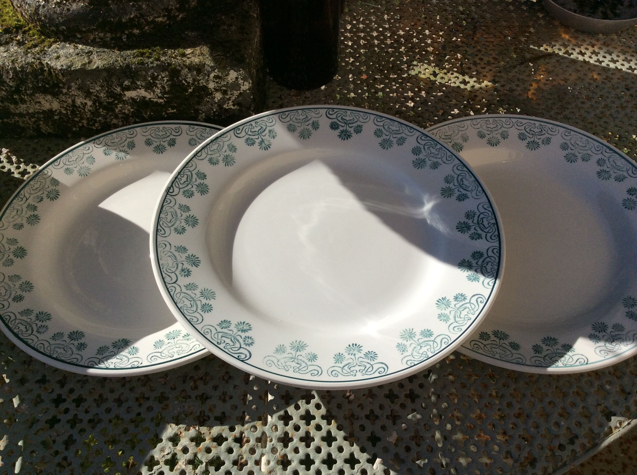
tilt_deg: -52.4
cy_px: 238
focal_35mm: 32
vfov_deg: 44.1
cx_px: 318
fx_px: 588
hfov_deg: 56.9
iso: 32
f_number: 2.4
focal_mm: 3.3
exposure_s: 1/2865
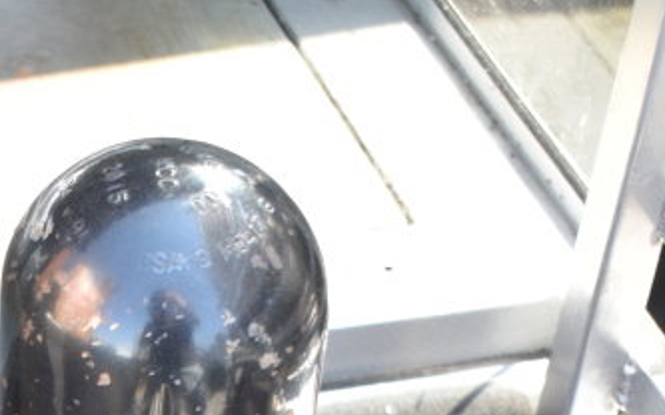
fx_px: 2283
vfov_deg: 9.5
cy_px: 909
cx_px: 98
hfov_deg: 16.4
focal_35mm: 126
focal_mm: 30
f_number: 4.5
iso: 200
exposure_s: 1/80
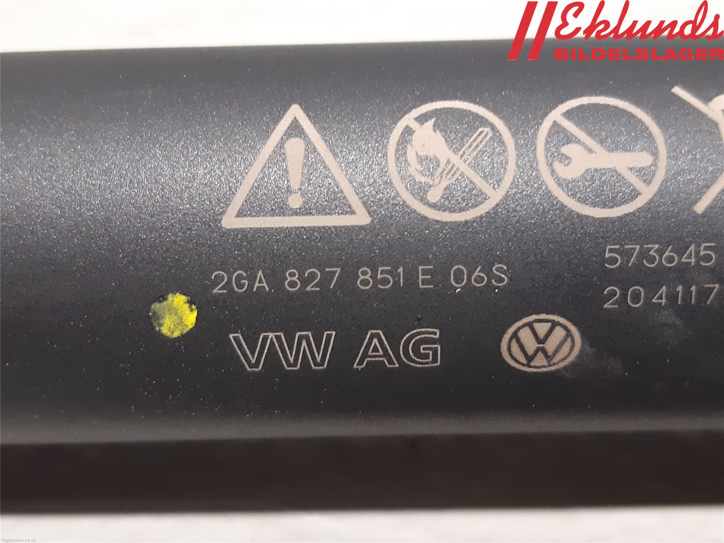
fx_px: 544
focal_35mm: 26
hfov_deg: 67.3
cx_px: 362
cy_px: 272
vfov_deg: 53.1
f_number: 1.7
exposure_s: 1/25
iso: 200
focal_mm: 3.93
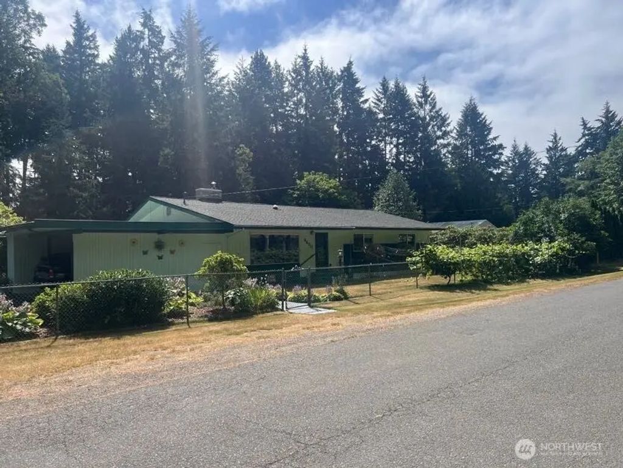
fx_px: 468
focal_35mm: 26
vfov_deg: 53.1
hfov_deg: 67.3
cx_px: 312
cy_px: 234
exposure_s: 1/3968
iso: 50
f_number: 1.5
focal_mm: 5.7
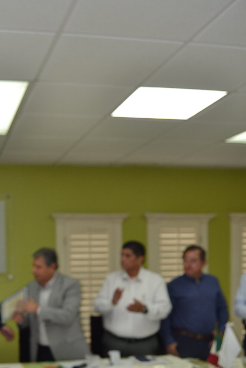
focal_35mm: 46
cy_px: 273
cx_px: 39
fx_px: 471
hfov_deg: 28.4
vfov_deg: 41.6
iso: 200
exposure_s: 1/125
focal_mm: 18
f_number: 4
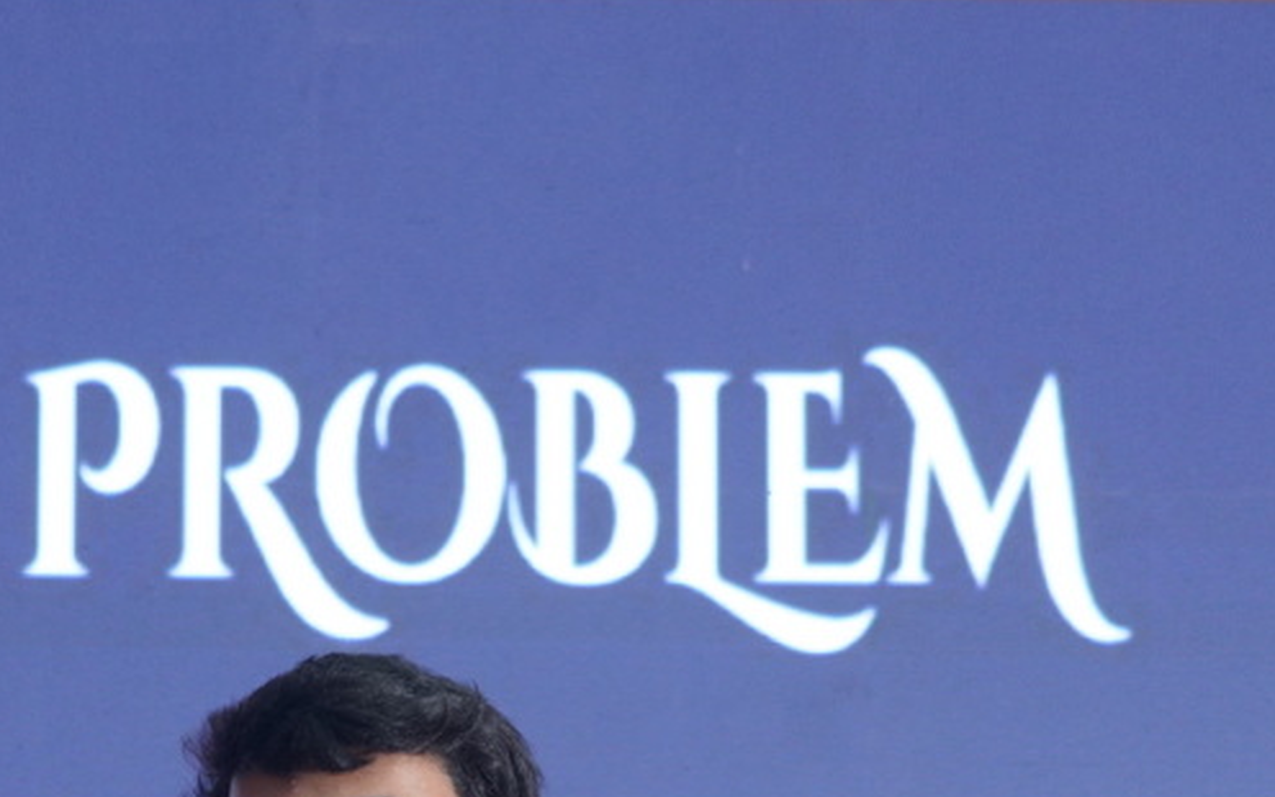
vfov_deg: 6.3
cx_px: 401
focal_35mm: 204
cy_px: 1283
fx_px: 7089
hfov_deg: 10.3
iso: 1250
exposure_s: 1/160
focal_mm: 62
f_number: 5
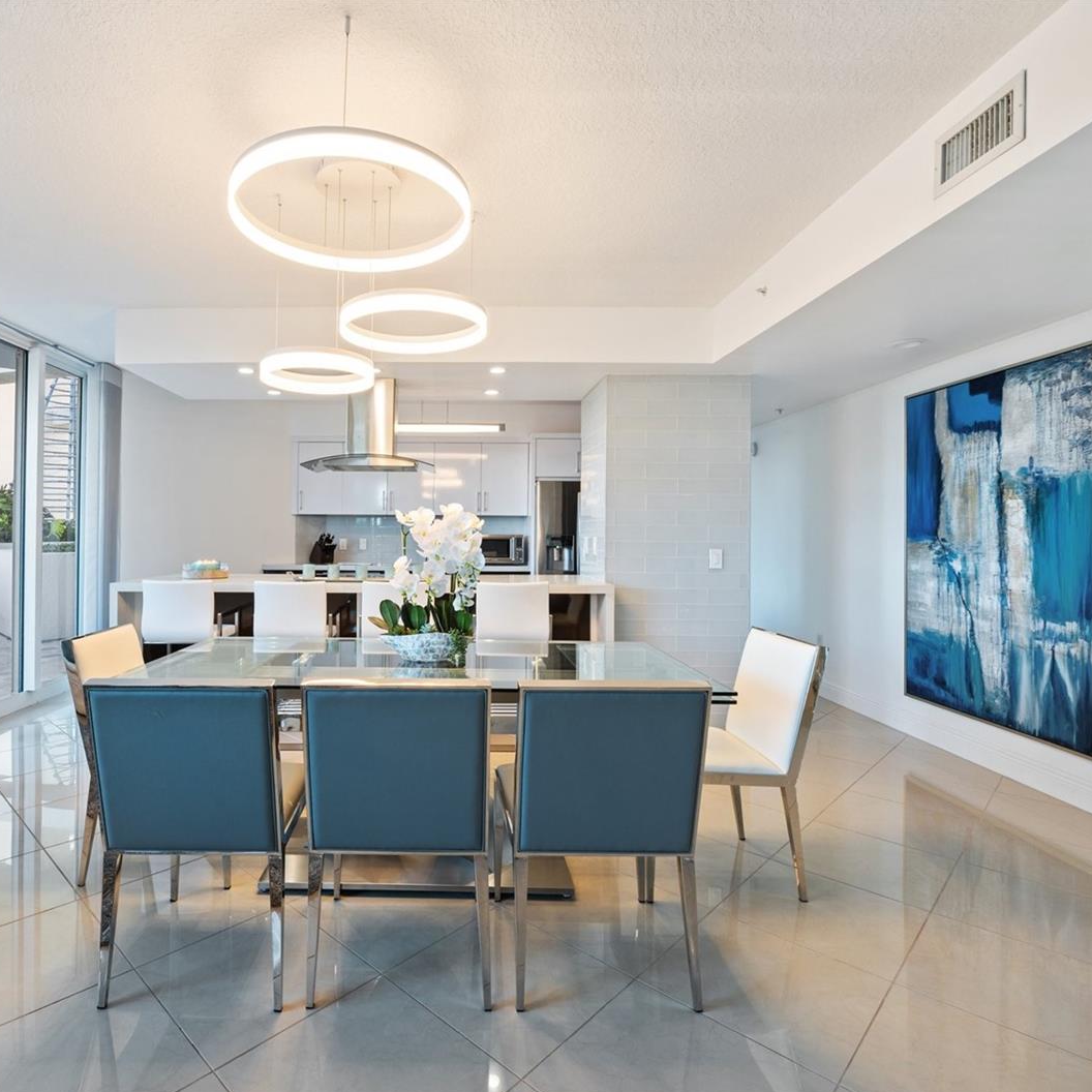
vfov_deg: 80.7
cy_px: 548
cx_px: 416
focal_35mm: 18
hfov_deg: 79.4
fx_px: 642
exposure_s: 1/6
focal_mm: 14
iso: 200
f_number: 8
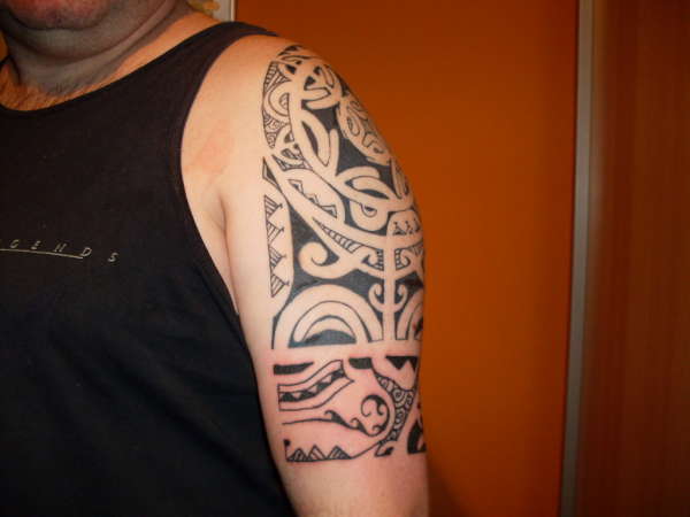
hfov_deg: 49.0
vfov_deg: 37.7
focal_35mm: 38
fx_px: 757
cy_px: 258
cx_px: 345
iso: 100
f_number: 2.8
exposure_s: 1/45
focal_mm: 6.3
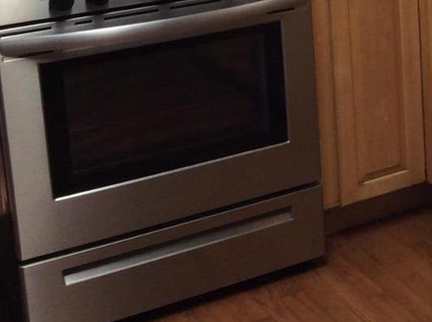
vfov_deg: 14.9
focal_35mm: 96
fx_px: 1196
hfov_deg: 19.3
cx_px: 513
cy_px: -45
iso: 50
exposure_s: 1/24
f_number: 2.4
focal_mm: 3.3
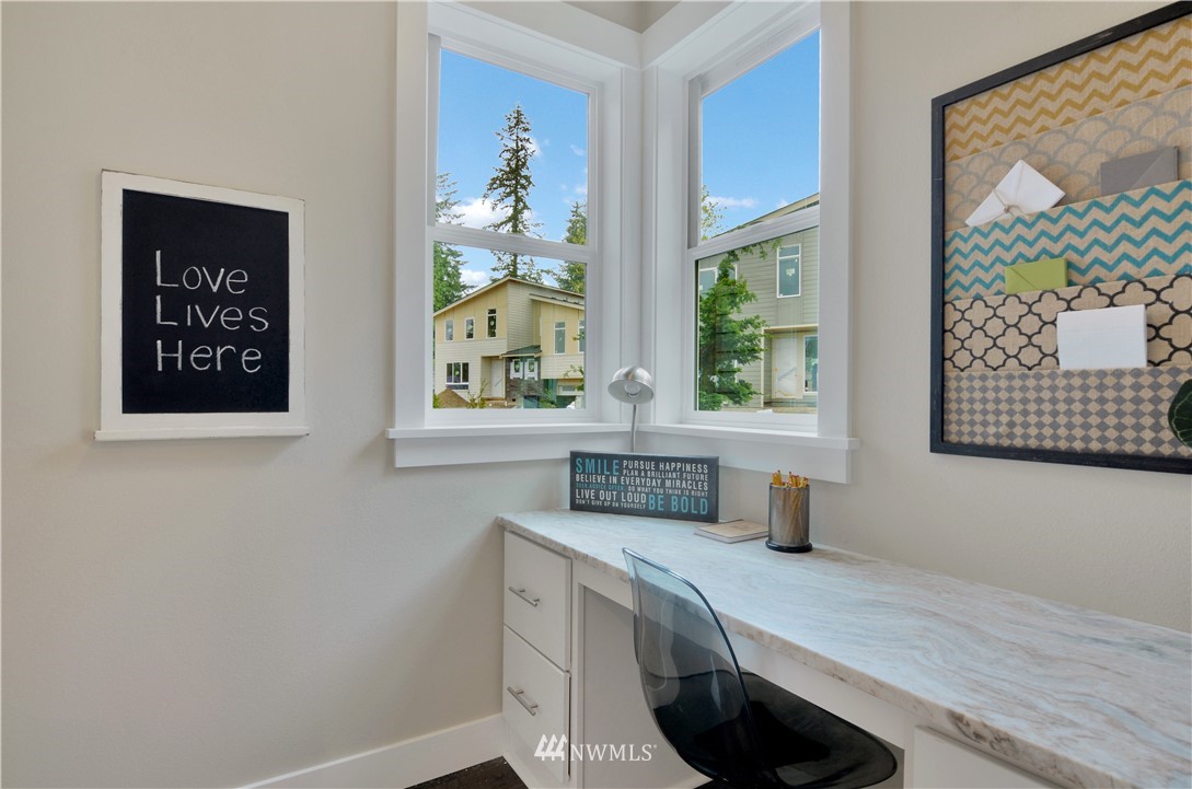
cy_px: 394
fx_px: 545
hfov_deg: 95.1
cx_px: 596
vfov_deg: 71.8
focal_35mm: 16
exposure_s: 1/8
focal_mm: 11
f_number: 9
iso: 200
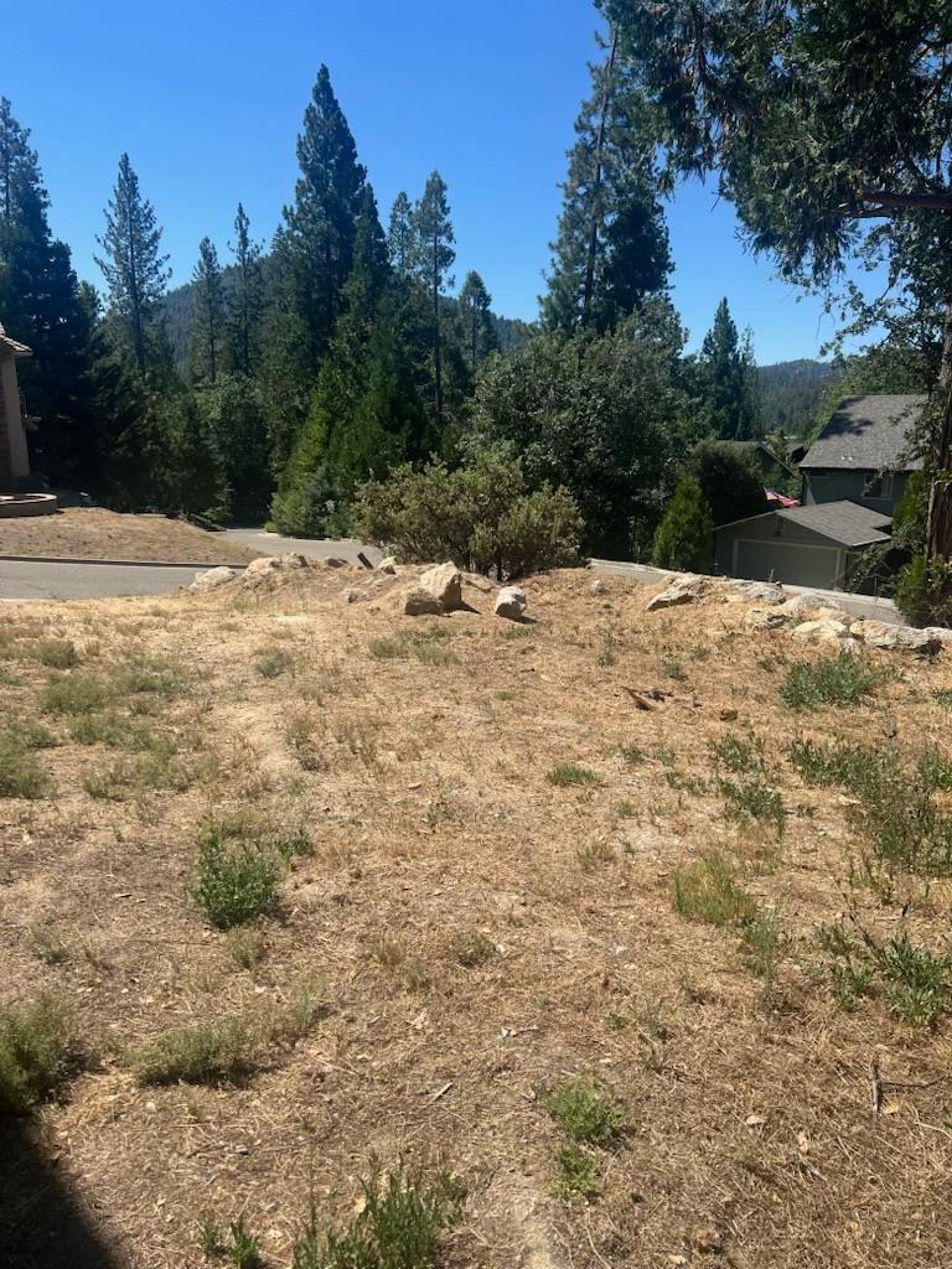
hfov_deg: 53.1
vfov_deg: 67.3
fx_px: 953
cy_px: 634
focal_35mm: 26
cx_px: 476
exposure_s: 1/3571
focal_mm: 5.7
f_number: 1.5
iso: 50
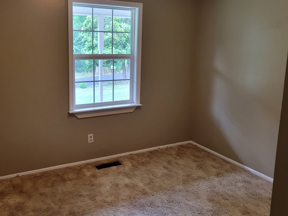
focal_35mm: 34
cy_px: 89
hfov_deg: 53.8
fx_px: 283
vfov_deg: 41.6
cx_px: 124
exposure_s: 1/60
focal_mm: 5.4
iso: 250
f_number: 1.8
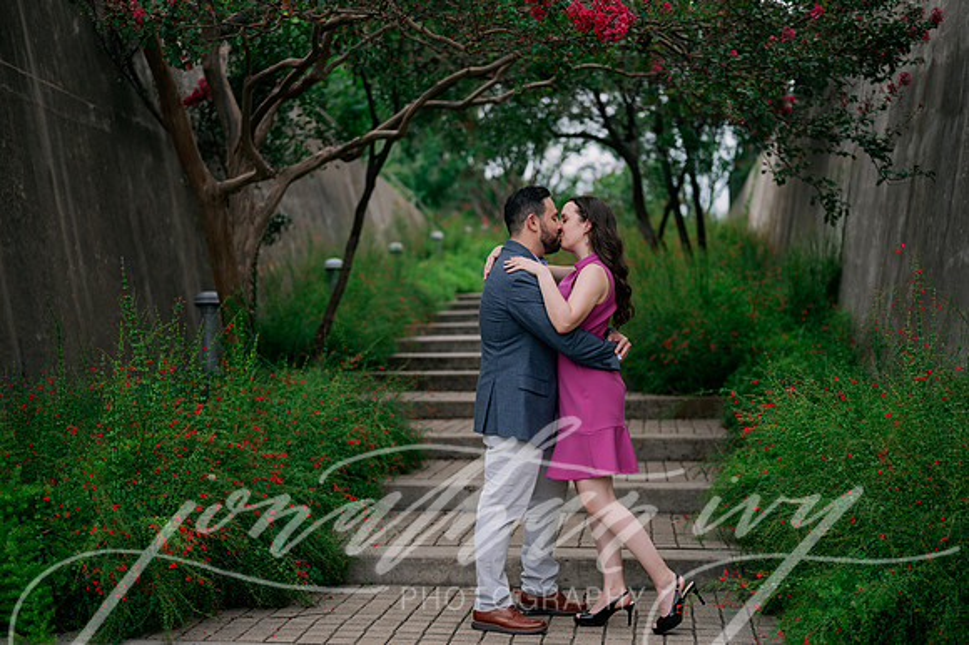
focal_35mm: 50
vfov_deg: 27.0
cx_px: 484
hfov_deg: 39.6
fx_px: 1345
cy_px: 322
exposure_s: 1/400
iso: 80
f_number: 2
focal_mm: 50
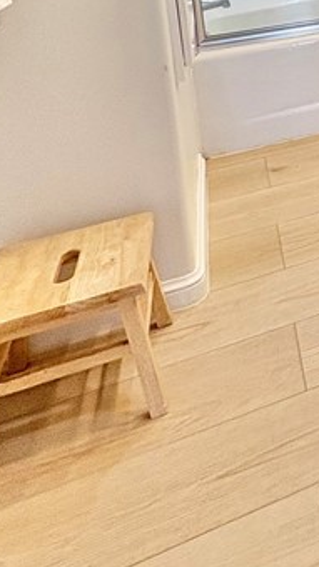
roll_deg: +0.8
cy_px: -68
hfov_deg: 19.6
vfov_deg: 36.9
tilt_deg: -9.7
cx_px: 568
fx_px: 692
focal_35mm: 46
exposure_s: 1/60
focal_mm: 2.22
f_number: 2.2
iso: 125
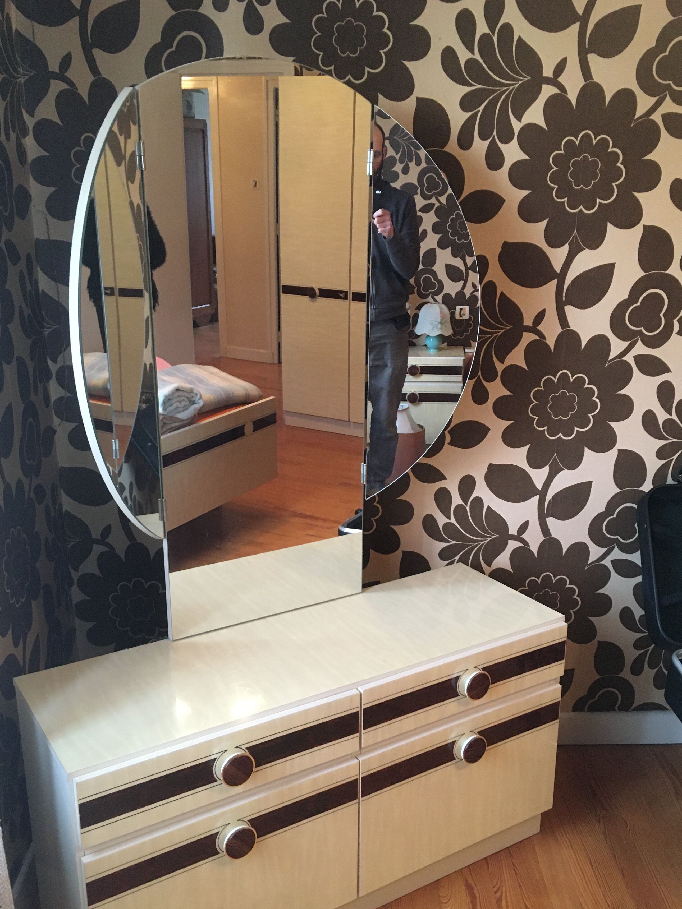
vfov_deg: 53.8
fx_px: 893
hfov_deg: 41.8
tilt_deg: -19.6
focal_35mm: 34
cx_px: 332
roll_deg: -1.6
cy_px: 505
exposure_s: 1/33
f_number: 2.2
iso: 200
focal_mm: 4.15
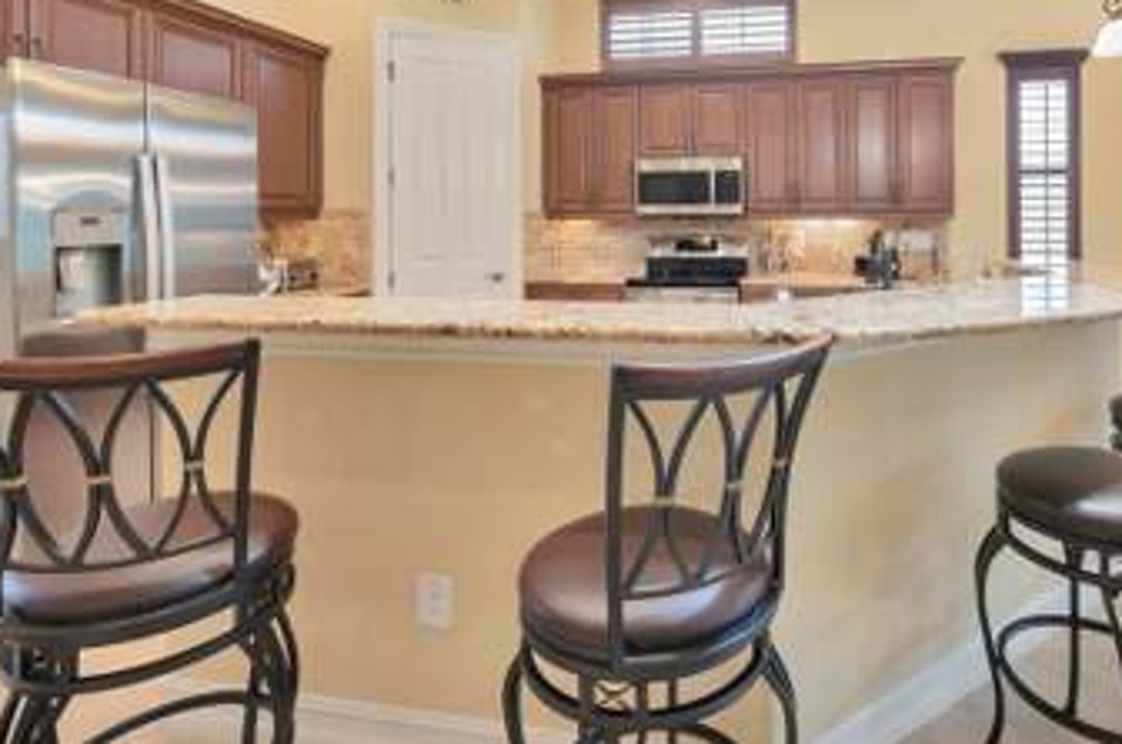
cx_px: 698
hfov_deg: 82.5
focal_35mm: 20
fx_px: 622
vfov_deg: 60.8
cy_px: 269
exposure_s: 1/6
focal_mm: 14
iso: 160
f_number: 11
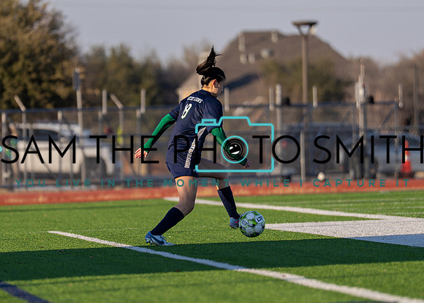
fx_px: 5258
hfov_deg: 4.6
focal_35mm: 437
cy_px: 137
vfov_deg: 3.3
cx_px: 149
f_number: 2.8
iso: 200
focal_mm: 200
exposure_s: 1/3200
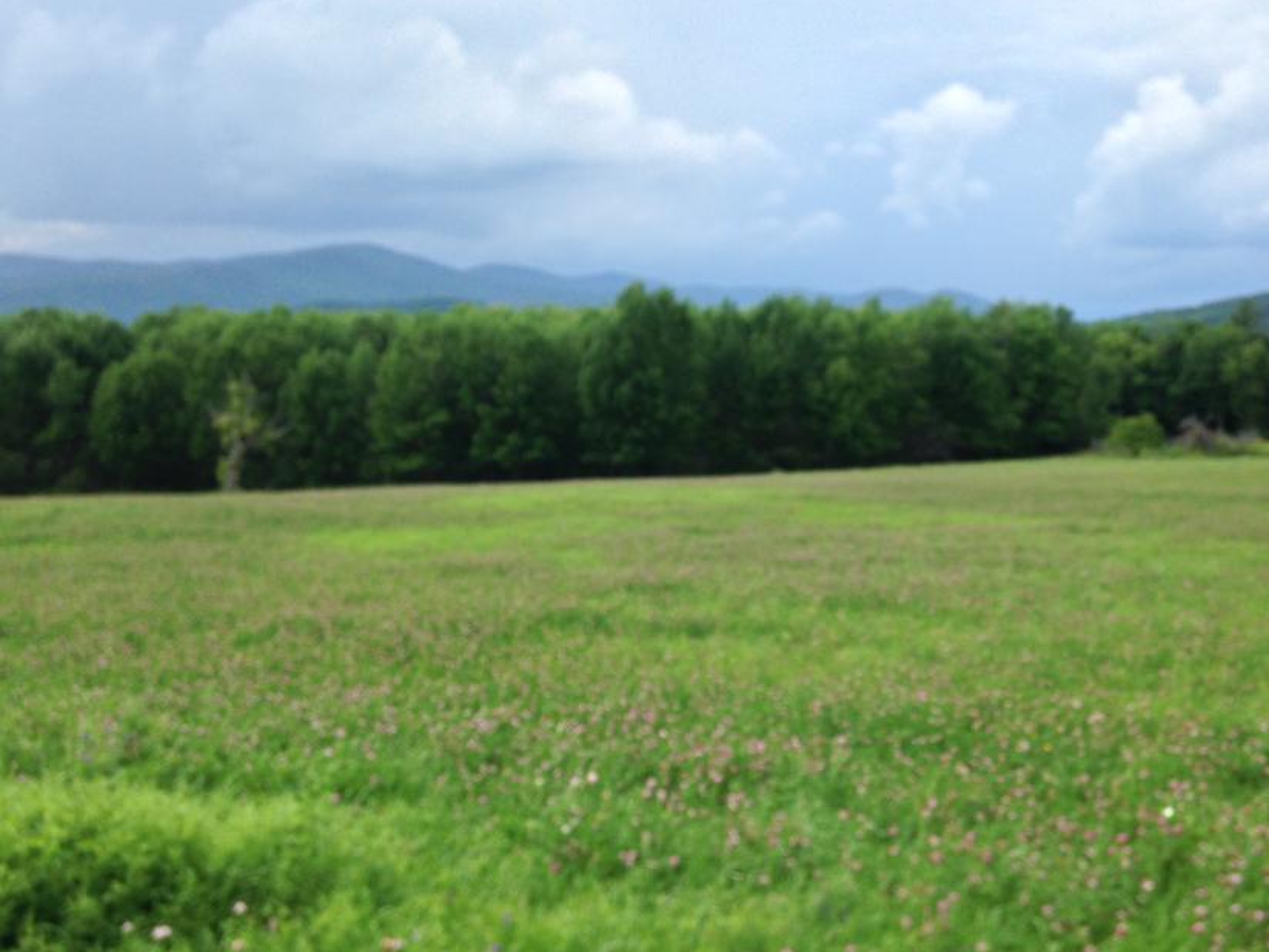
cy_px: 413
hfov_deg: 45.5
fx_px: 1503
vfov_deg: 35.1
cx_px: 764
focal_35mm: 41
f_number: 2.4
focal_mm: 4.12
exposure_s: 1/577
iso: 50
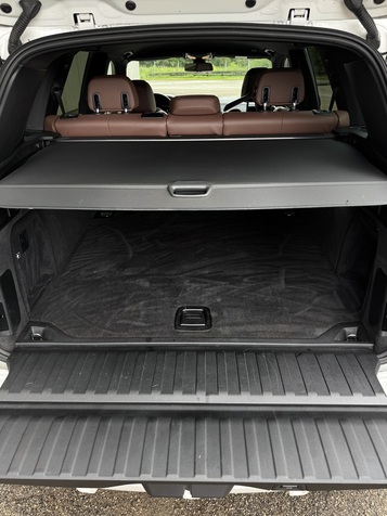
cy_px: 258
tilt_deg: -28.7
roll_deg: +0.2
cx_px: 194
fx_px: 358
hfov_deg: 56.8
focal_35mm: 24
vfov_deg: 71.6
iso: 80
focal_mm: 6.76
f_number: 1.78
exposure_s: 1/199
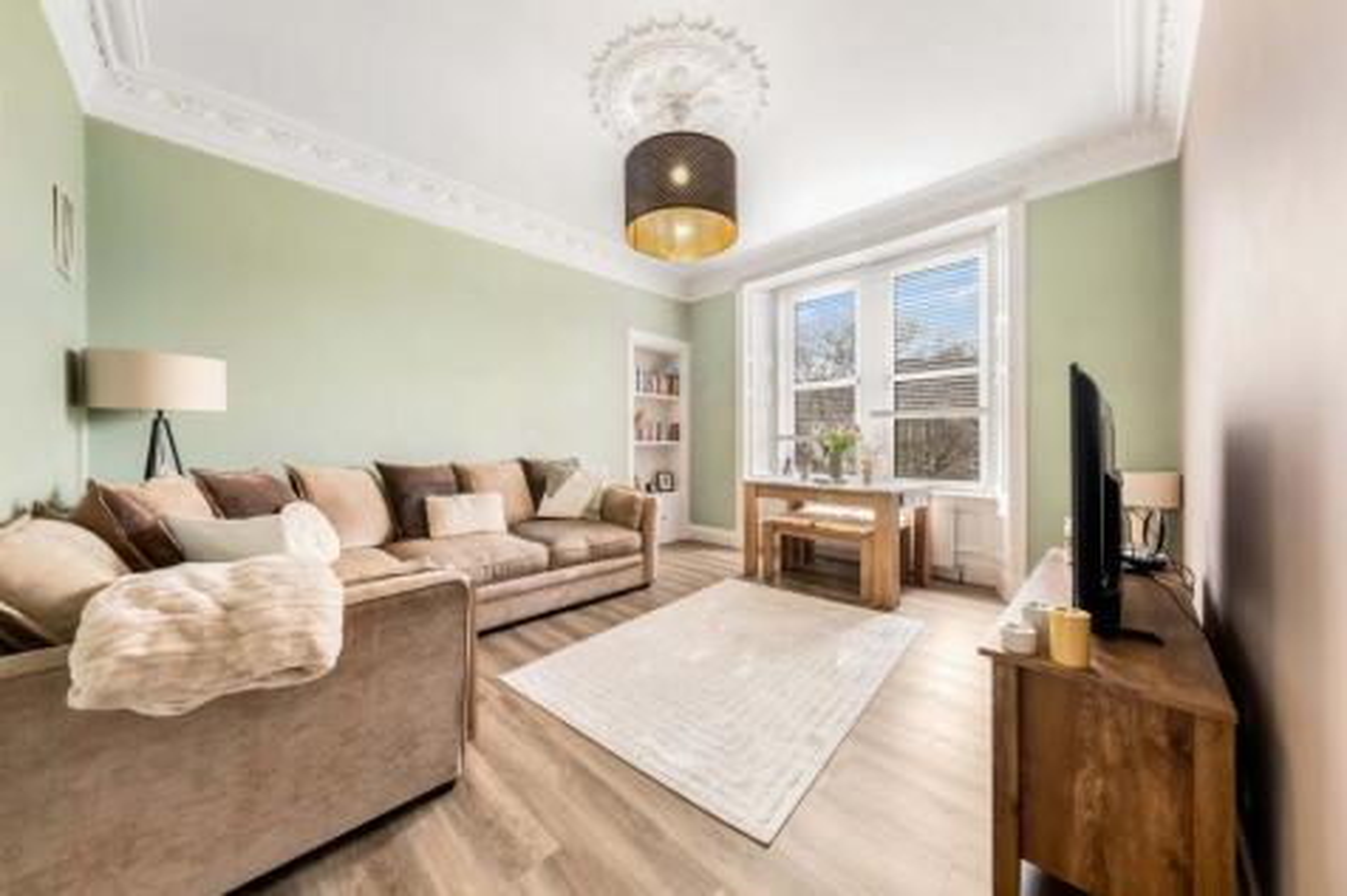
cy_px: 448
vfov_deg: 90.0
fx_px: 449
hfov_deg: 112.6
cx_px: 674
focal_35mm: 12
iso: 250
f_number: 13
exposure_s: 1/1.67
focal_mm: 8
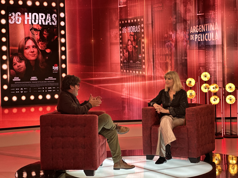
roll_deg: +1.3
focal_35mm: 77
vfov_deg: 19.1
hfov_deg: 25.3
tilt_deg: +0.1
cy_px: 89
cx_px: 119
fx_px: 529
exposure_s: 1/33
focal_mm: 9
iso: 200
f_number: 2.8
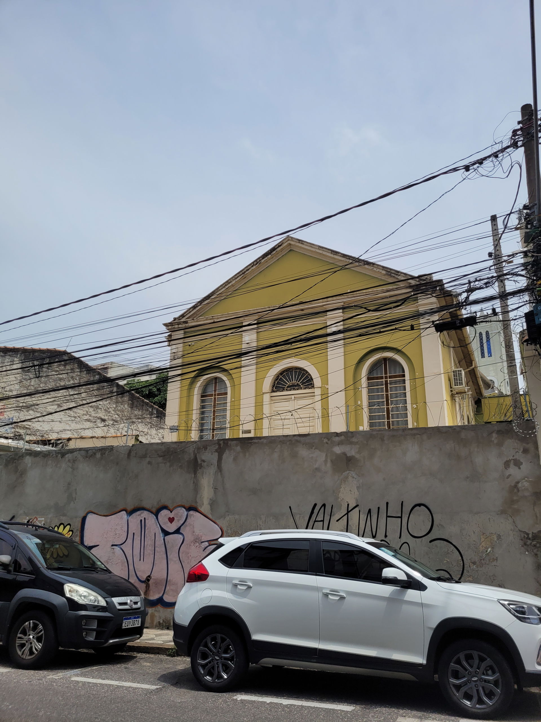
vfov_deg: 67.3
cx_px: 270
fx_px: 542
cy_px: 361
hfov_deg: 53.1
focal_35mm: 26
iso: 40
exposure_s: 1/4993
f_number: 1.8
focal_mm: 5.4
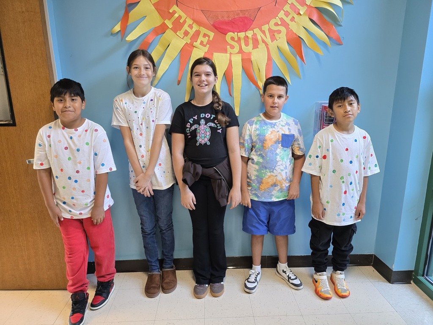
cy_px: 162
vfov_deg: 58.9
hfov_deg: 73.9
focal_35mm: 23
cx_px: 216
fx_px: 288
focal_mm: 6.3
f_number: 1.7
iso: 640
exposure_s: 1/120
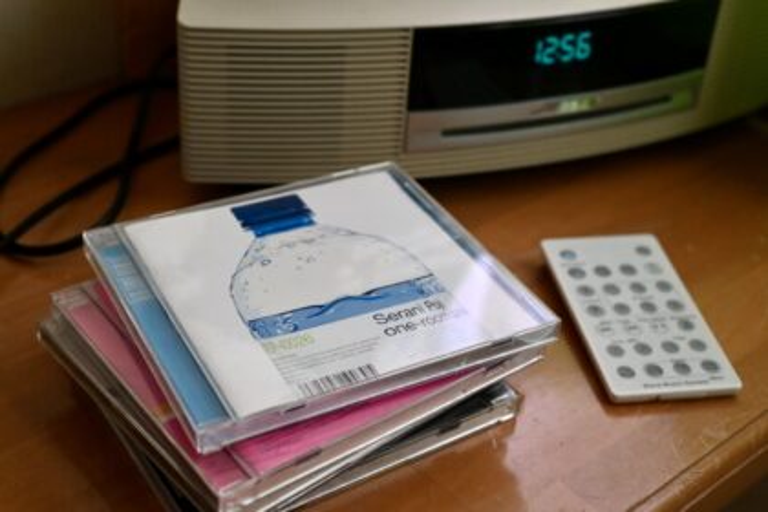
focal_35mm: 42
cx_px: 384
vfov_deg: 31.9
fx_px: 896
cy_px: 256
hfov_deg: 46.4
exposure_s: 1/125
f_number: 2.8
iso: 1400
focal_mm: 28
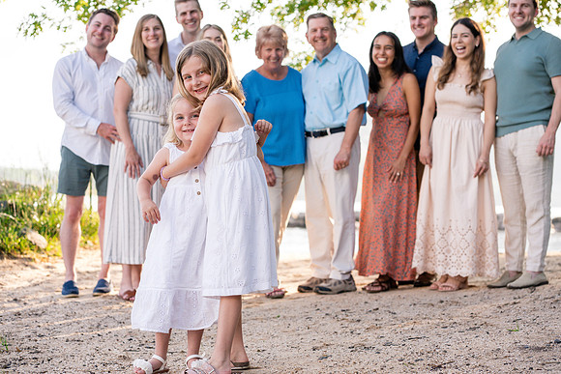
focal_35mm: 87
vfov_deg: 15.8
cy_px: 187
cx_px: 280
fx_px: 1352
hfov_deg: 23.4
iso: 800
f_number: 4.5
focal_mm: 85
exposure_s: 1/800
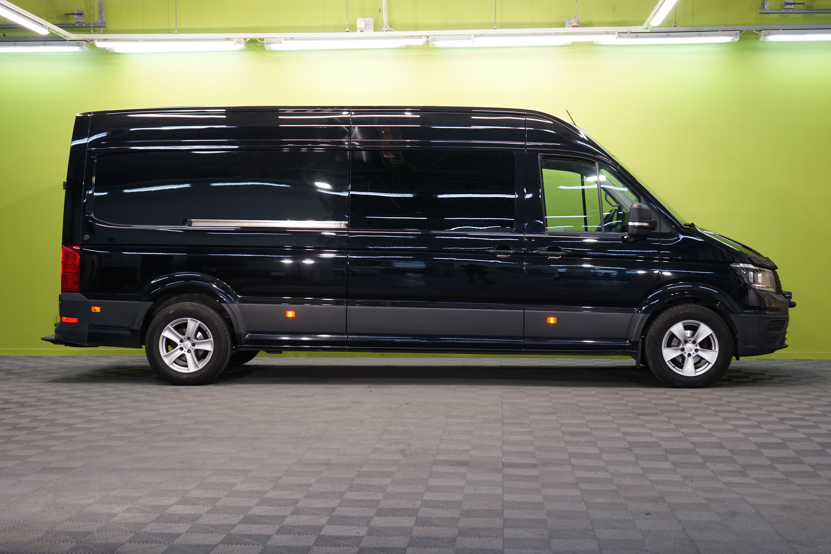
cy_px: 277
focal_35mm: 53
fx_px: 1223
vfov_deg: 25.5
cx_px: 416
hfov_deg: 37.5
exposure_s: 1/50
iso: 640
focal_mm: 53
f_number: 5
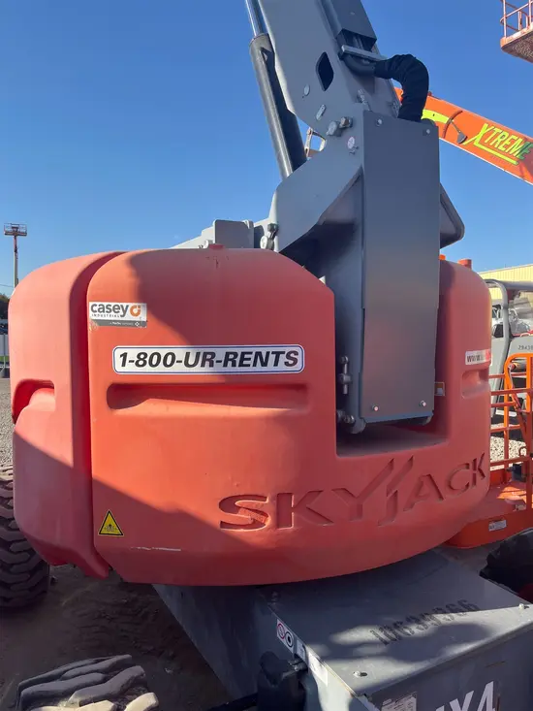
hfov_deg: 53.1
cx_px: 266
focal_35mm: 26
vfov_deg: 67.3
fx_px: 534
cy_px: 356
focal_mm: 5.1
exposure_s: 1/1580
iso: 50
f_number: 1.6
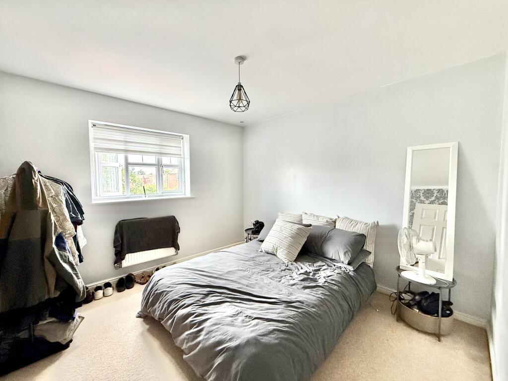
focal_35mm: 14
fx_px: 205
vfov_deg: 85.7
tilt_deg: -2.4
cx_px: 254
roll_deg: +0.1
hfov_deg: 102.1
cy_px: 190
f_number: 2.2
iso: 250
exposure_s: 1/99
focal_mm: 2.22
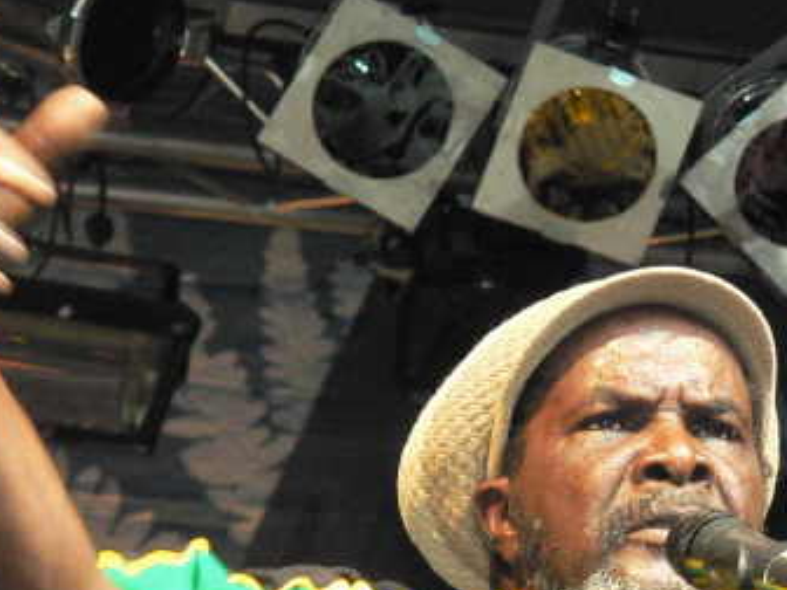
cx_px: 518
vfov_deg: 5.8
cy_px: 515
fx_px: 5797
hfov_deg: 7.8
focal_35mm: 255
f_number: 3.3
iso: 400
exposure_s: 1/60
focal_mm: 24.6
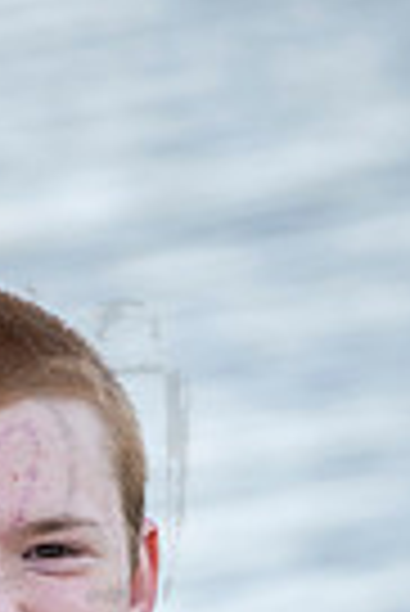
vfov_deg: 5.0
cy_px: 882
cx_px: -9
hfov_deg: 3.3
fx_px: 7037
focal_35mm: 413
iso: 400
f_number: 4.5
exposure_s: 1/640
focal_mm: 125
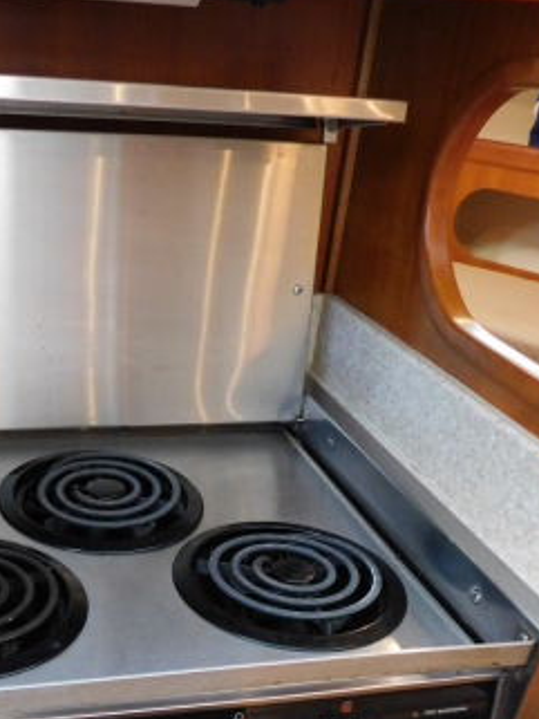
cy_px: 538
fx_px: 892
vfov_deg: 42.5
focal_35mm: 43
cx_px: 136
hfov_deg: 33.0
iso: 400
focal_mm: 4
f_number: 3
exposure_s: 1/15
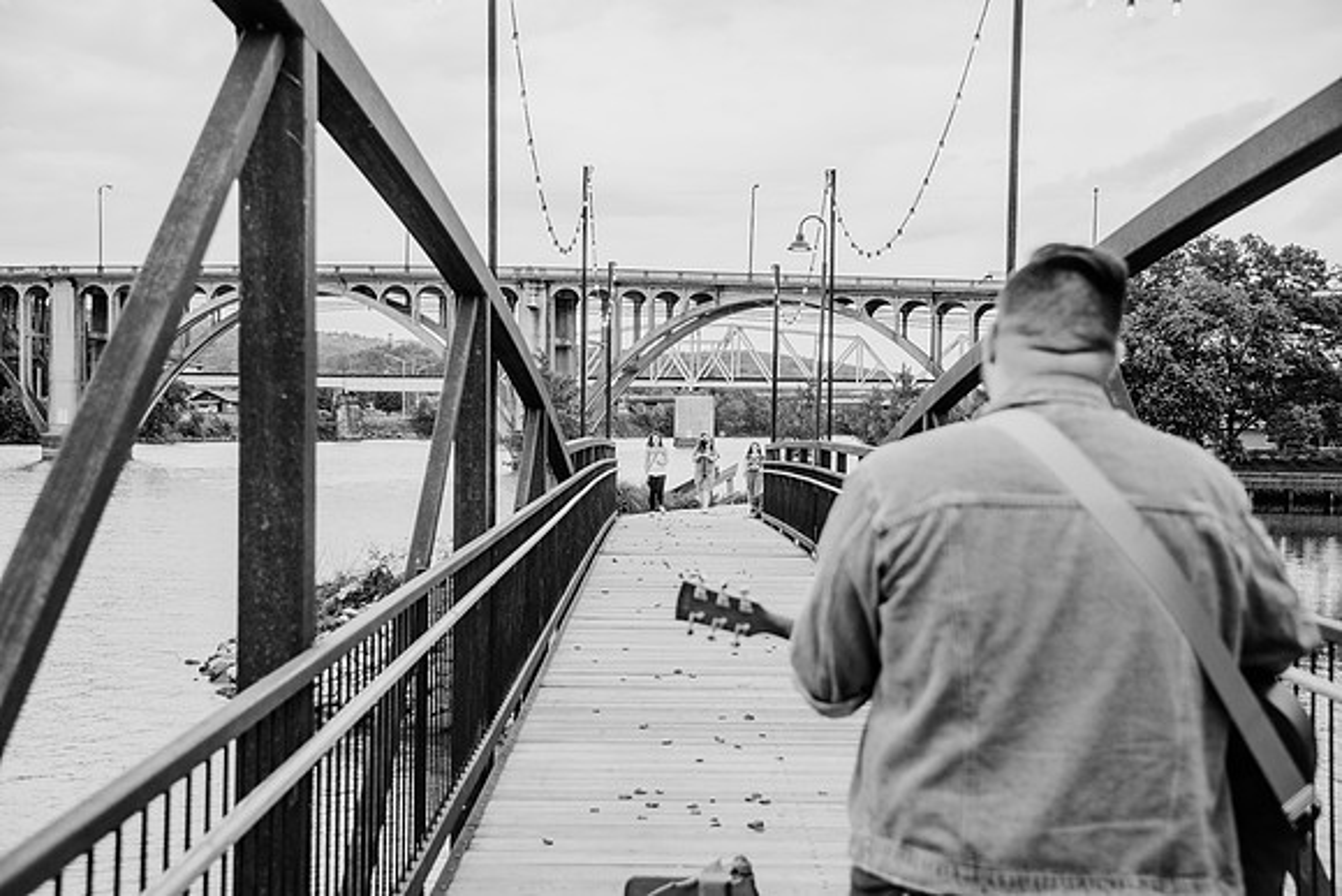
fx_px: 1491
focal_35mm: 40
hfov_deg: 48.4
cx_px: 671
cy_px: 448
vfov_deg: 33.4
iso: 400
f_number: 4
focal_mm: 40
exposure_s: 1/640
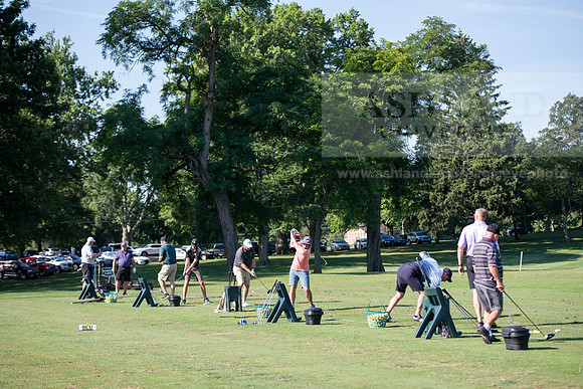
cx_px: 292
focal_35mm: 86
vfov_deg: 15.9
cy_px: 194
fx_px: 1393
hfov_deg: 23.6
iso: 80
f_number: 3.5
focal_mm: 86
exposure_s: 1/400
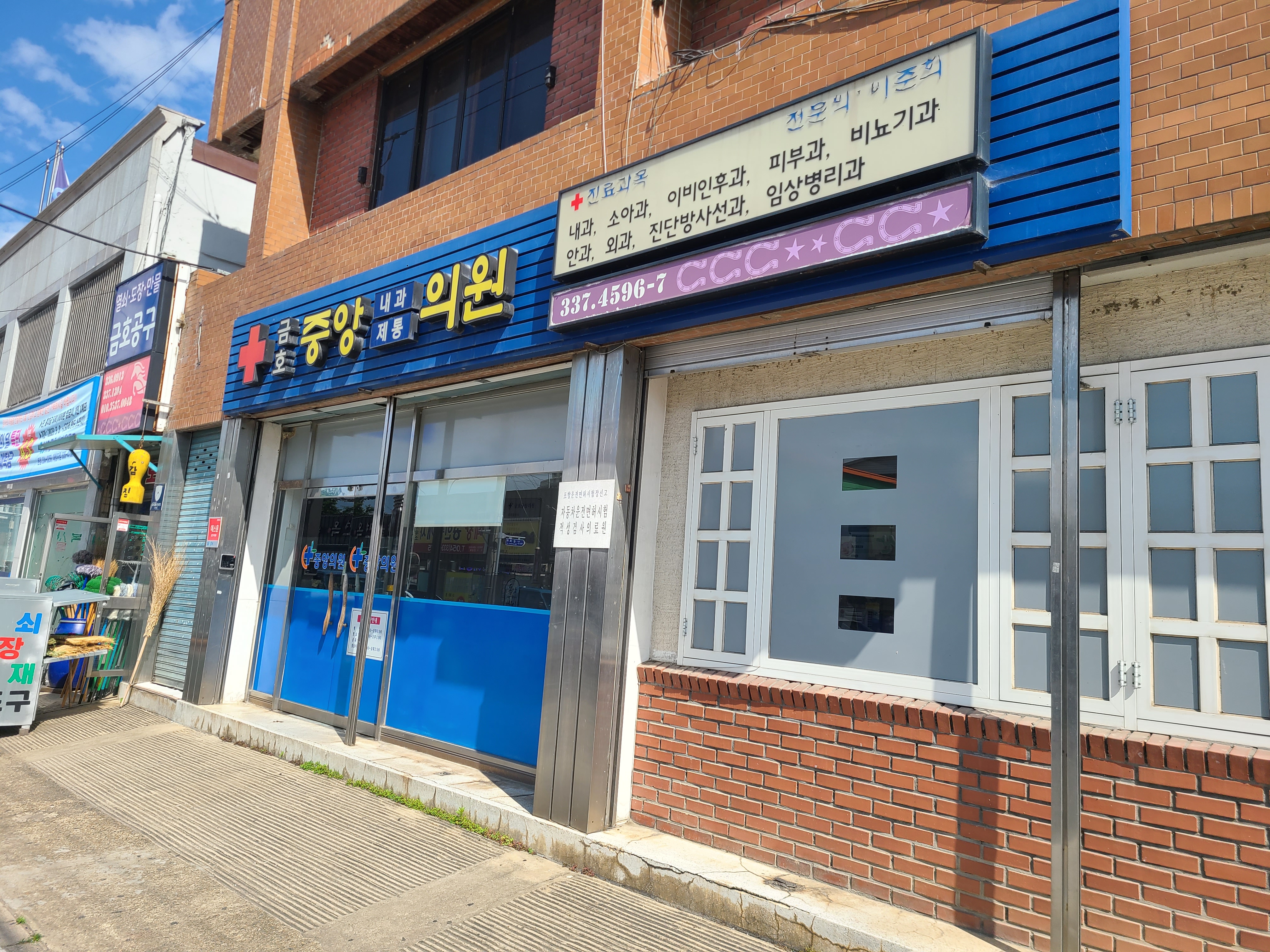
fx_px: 954
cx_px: 635
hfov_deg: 67.3
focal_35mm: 26
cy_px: 476
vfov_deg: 53.1
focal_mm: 5.4
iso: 40
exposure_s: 1/1521
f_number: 1.8
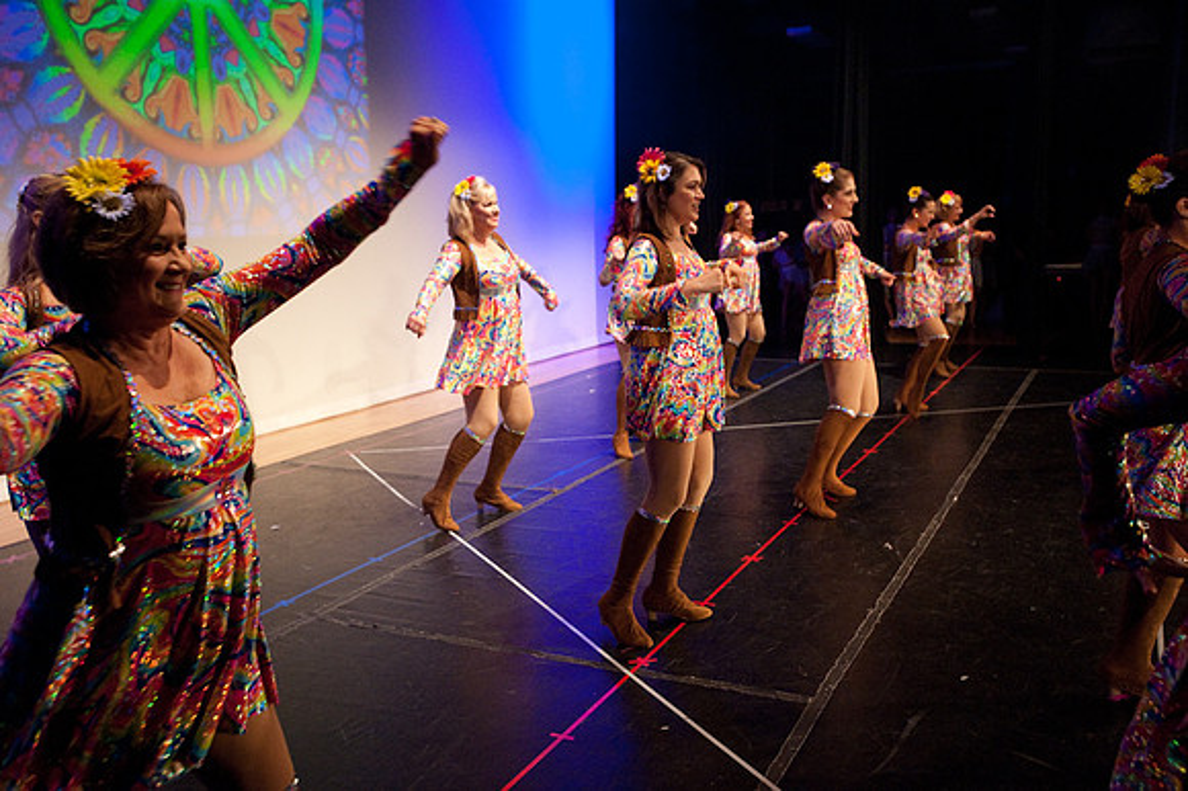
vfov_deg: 37.8
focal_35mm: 35
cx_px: 594
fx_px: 1154
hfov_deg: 54.5
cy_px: 396
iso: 3200
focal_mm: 35
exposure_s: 1/200
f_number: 4
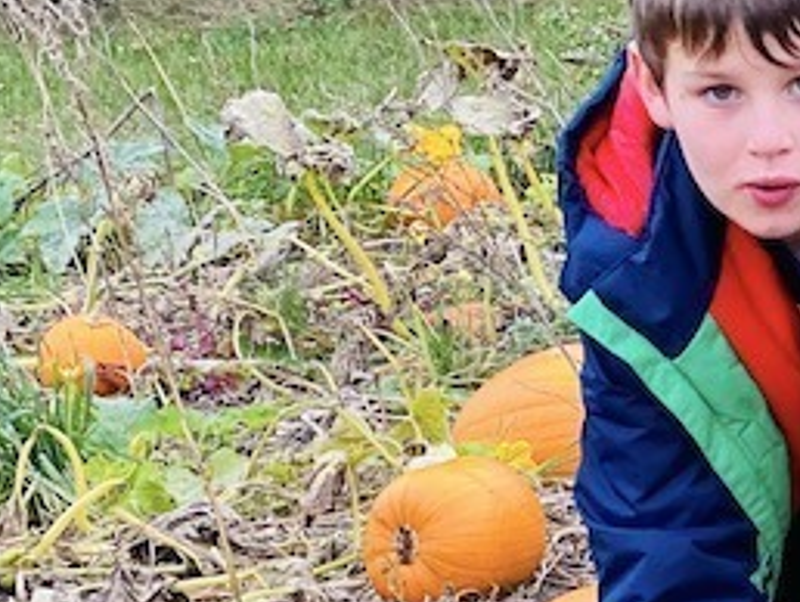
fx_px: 4765
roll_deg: +1.6
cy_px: 524
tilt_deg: -8.4
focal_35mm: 206
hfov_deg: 9.2
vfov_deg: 7.2
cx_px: 1411
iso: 20
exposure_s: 1/155
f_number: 2
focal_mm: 6
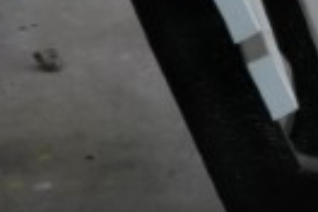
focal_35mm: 224
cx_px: 979
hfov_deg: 7.9
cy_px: -464
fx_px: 1979
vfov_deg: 5.7
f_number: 4
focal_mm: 21
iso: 640
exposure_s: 1/160
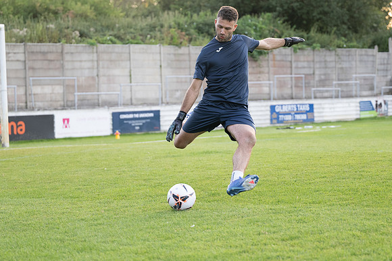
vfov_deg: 13.0
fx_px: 1143
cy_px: 130
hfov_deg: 19.5
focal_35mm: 105
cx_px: 196
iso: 1000
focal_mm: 70
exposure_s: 1/500
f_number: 2.8
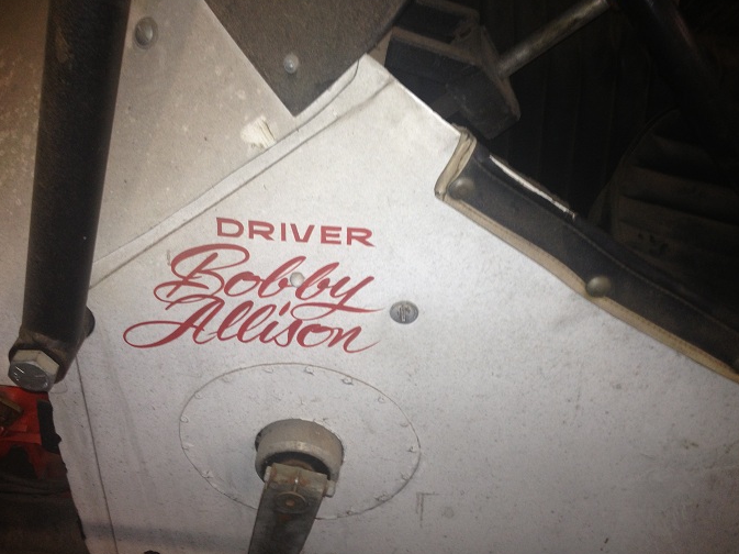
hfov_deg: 47.9
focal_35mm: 39
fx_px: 832
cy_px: 297
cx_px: 355
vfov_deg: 36.8
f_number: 2.4
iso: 64
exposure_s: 1/20
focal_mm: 4.28
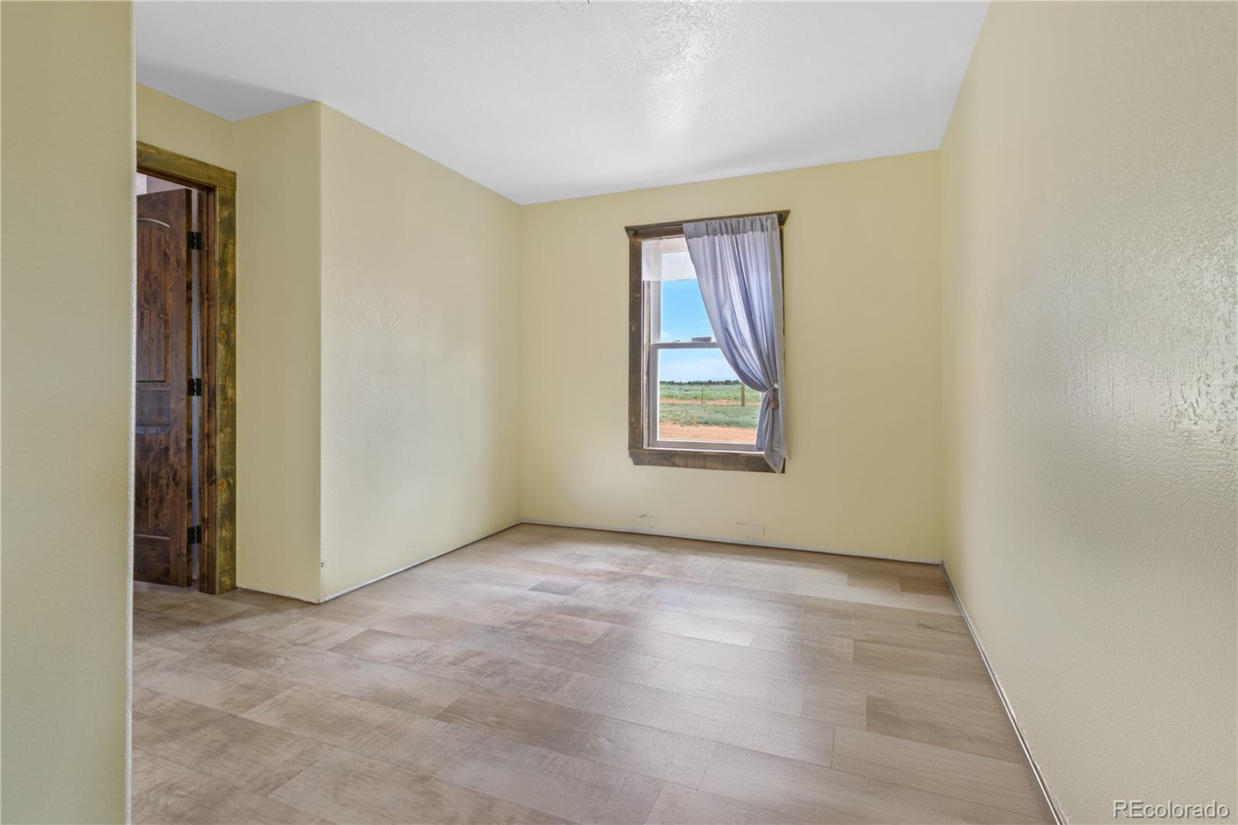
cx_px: 619
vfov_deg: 70.4
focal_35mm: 17
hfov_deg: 93.3
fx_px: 584
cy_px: 412
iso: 320
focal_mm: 17
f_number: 10
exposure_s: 1.6
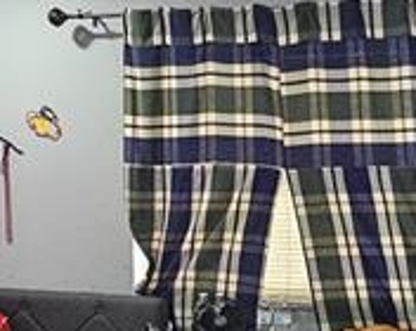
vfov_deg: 20.2
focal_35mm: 74
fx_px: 909
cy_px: 298
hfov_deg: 24.4
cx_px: 435
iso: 320
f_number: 2.2
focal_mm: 2.2
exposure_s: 1/60
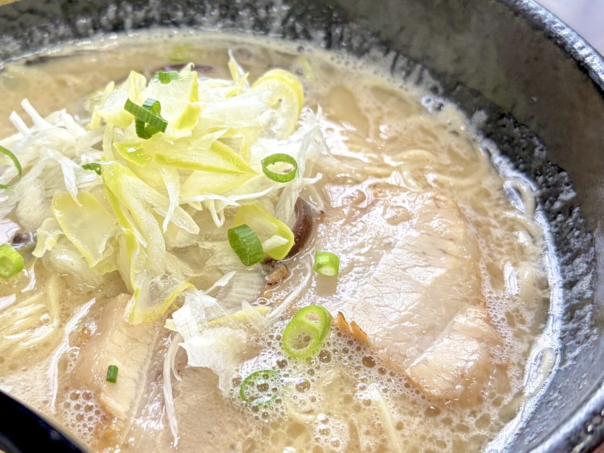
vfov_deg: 53.1
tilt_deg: -45.5
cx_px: 302
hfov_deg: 67.3
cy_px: 226
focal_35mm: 26
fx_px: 454
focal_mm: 5.96
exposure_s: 1/97
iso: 125
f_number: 1.6
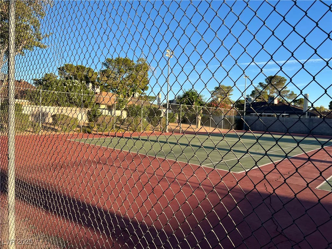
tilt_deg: -3.8
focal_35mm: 26
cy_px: 124
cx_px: 166
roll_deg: -1.9
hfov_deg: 67.3
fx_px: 249
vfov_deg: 53.1
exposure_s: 1/1838
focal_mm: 5.7
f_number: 1.5
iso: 50
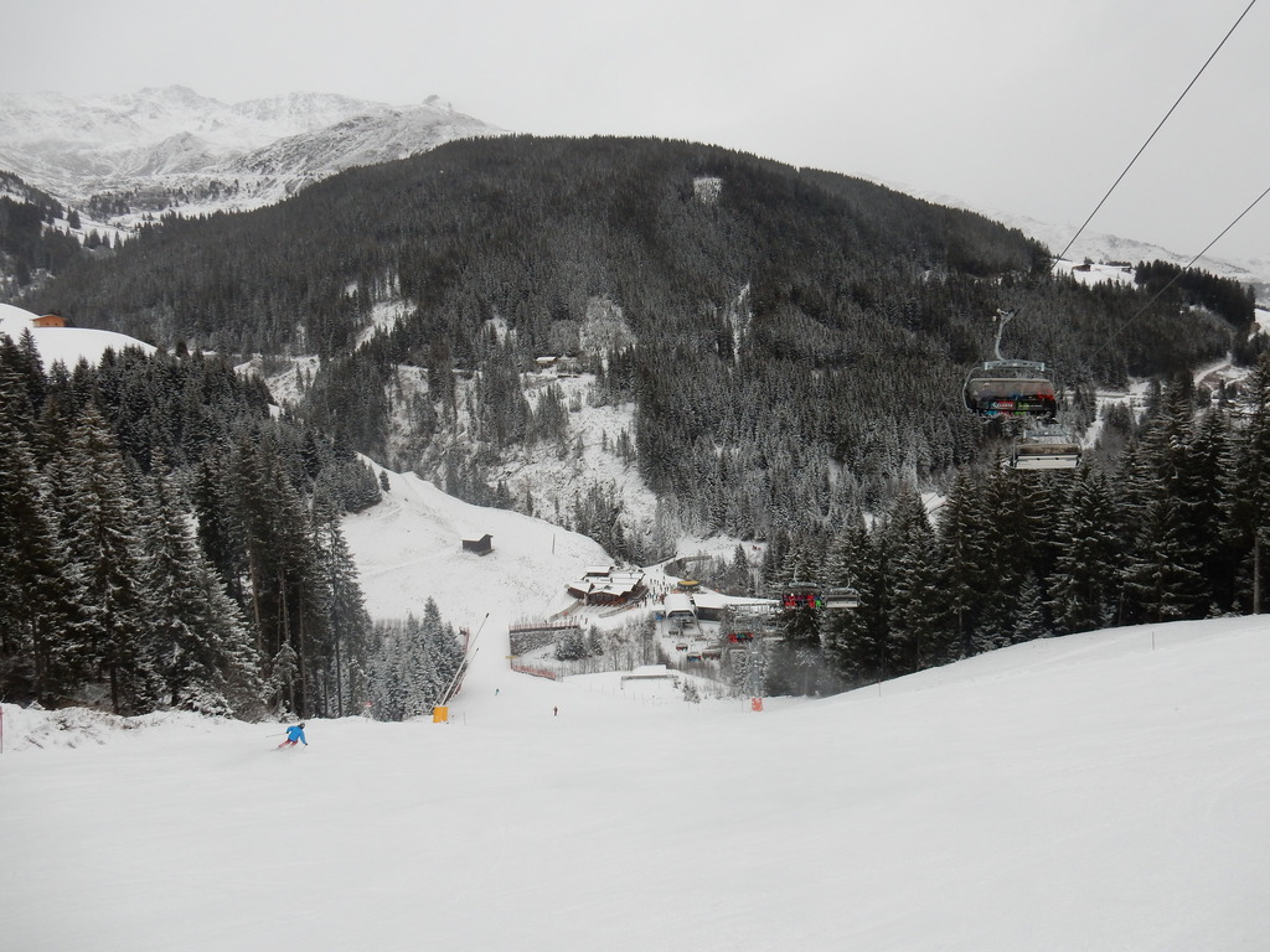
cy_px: 476
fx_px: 917
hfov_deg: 69.4
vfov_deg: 54.9
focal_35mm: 25
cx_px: 635
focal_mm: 4.5
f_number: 3.7
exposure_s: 1/500
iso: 125
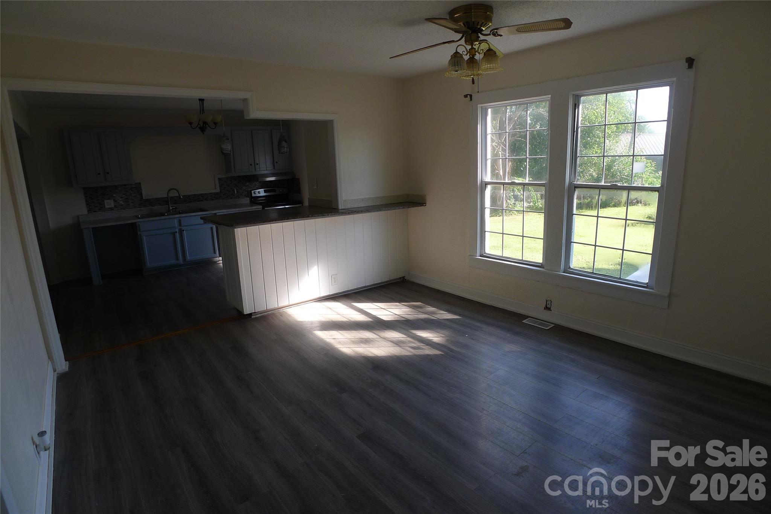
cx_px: 386
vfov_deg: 53.1
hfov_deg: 73.7
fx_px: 514
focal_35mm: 24
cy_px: 257
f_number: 2.8
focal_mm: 5.1
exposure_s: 1/160
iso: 80
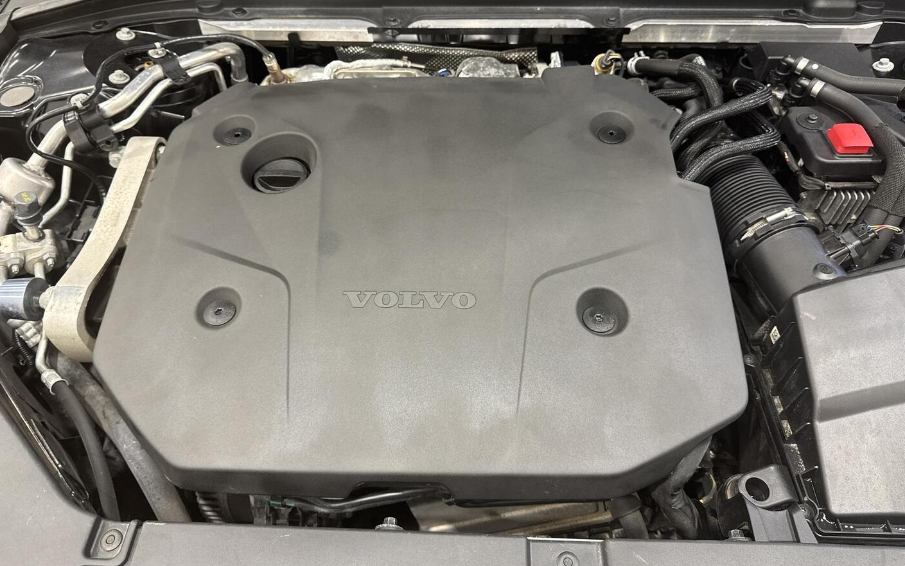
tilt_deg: -48.7
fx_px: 641
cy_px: 246
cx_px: 443
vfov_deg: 47.5
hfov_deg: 70.4
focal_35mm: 26
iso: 160
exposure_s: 1/50
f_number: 1.78
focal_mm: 6.76
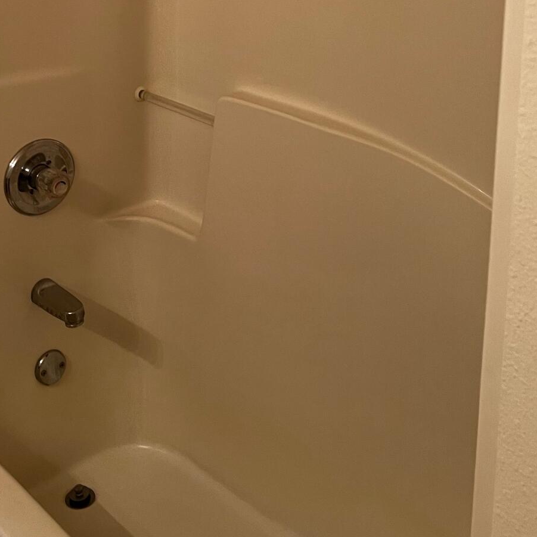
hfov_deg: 33.4
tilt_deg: -13.2
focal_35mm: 51
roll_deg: +0.7
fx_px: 895
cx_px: 250
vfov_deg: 31.6
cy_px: 40
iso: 100
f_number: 1.5
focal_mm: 5.7
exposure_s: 1/60
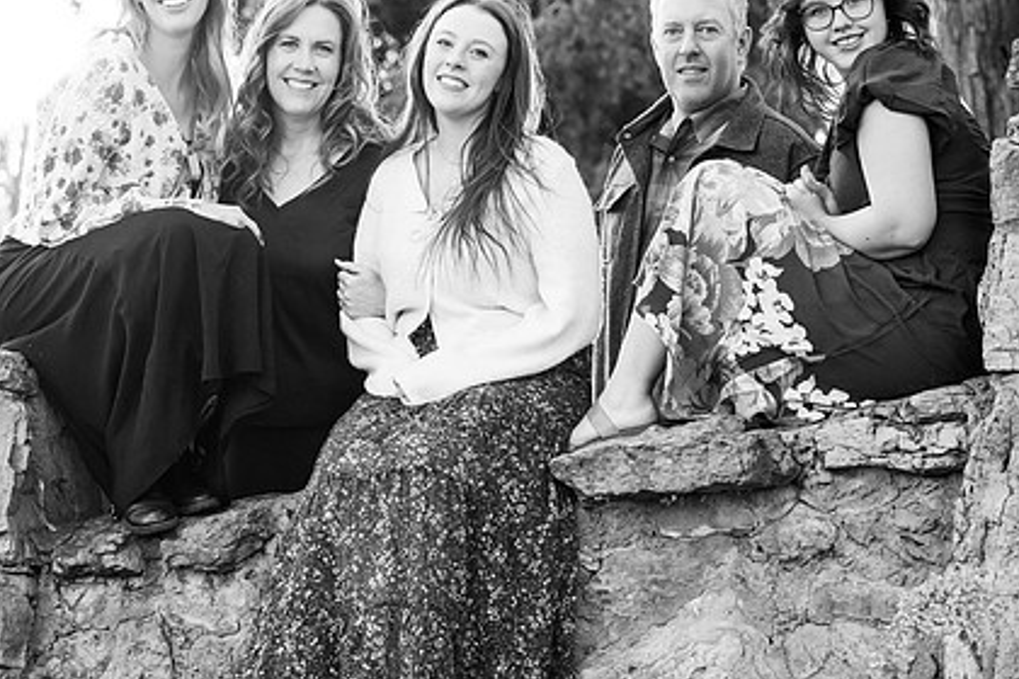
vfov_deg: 11.8
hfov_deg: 17.6
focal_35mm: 116
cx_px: 449
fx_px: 3283
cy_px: 295
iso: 2000
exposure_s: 1/500
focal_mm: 84
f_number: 5
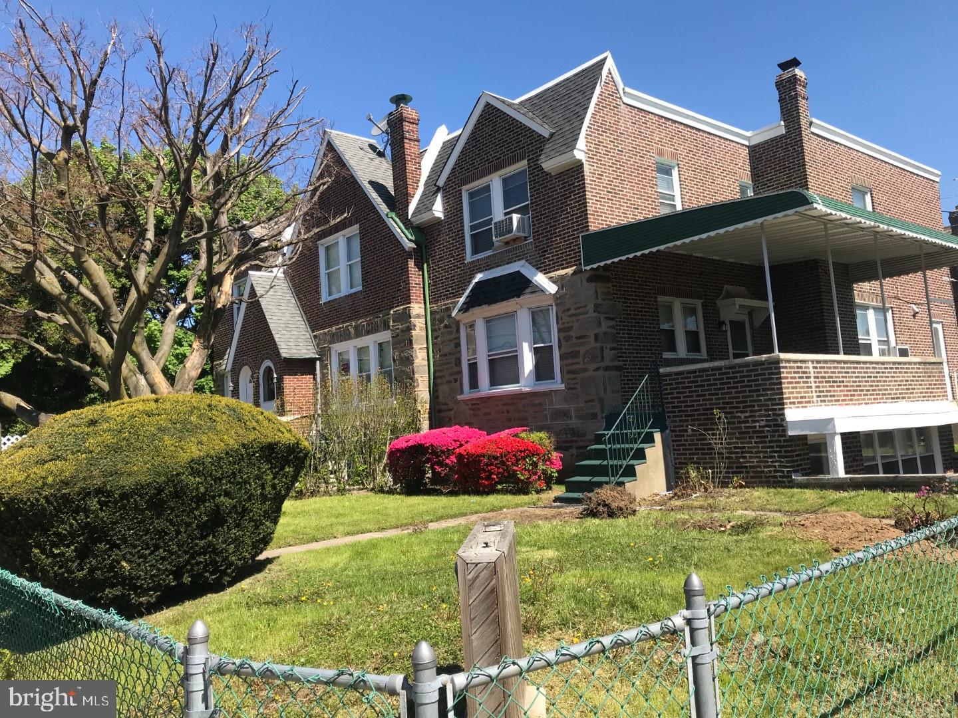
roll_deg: +4.8
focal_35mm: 28
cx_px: 479
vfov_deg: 49.7
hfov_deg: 63.4
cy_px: 359
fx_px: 775
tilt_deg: +4.1
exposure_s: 1/1312
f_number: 1.8
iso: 20
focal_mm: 3.99
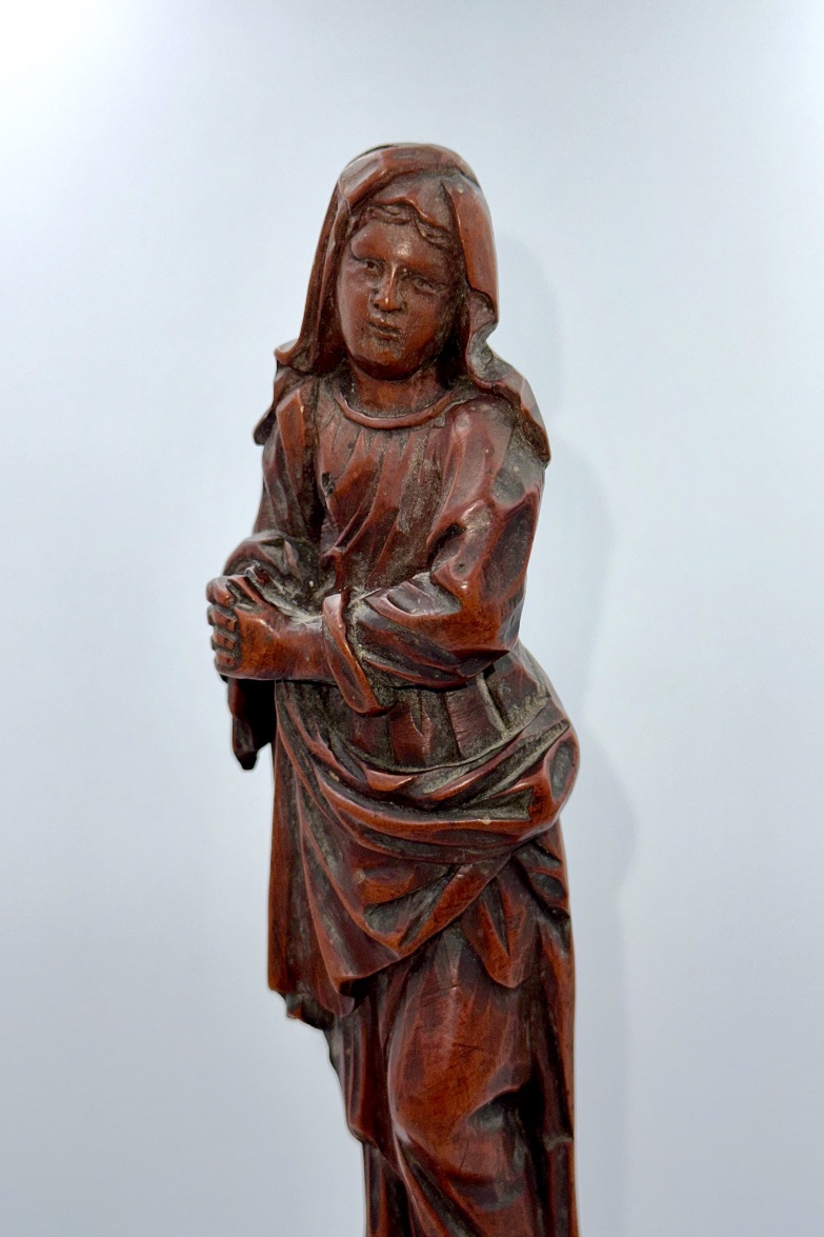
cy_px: 620
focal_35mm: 51
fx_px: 1751
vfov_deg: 38.9
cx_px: 424
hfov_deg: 26.5
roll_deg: -0.5
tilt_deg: -8.9
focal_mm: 6.86
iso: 50
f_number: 1.78
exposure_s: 1/608
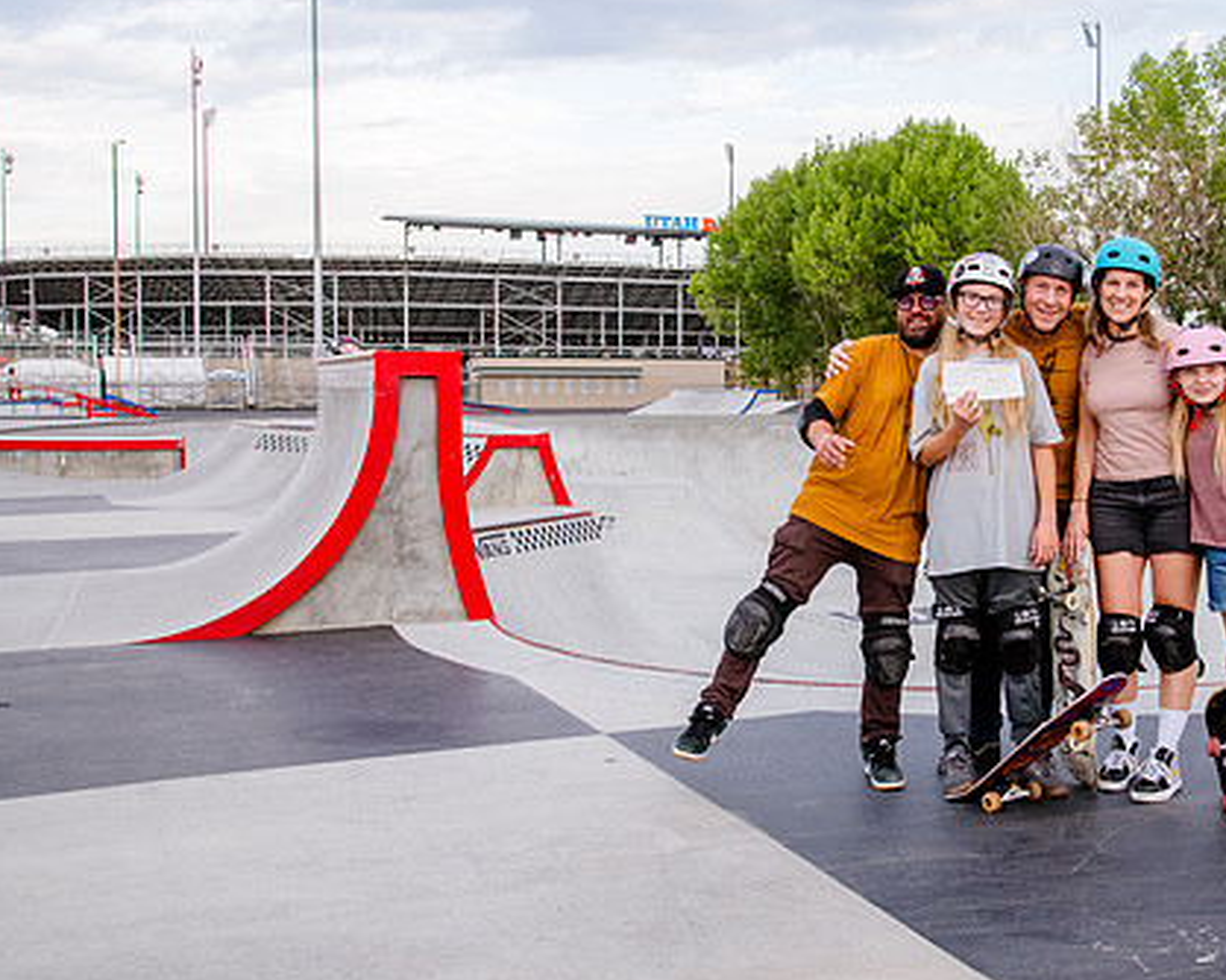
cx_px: 821
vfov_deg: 33.4
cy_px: 431
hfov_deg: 40.6
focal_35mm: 45
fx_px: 1632
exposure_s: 1/400
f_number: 9
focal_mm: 32
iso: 2500
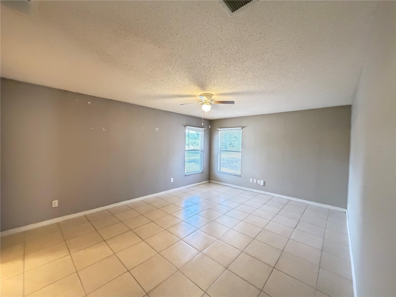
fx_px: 160
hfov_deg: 102.1
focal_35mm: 14
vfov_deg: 85.7
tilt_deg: -0.1
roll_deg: -1.6
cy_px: 148
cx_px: 198
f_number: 2.2
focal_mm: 2.22
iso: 1000
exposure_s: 1/60
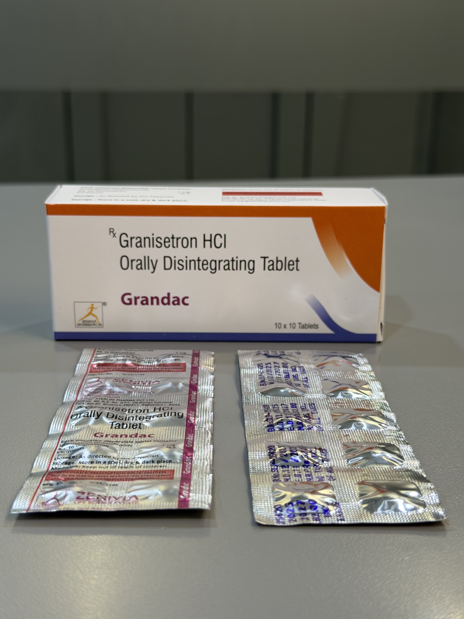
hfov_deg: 30.3
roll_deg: -0.6
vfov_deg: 39.7
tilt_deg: -17.0
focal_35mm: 48
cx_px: 232
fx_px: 858
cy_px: 310
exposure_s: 1/50
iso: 50
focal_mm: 6.76
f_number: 1.78
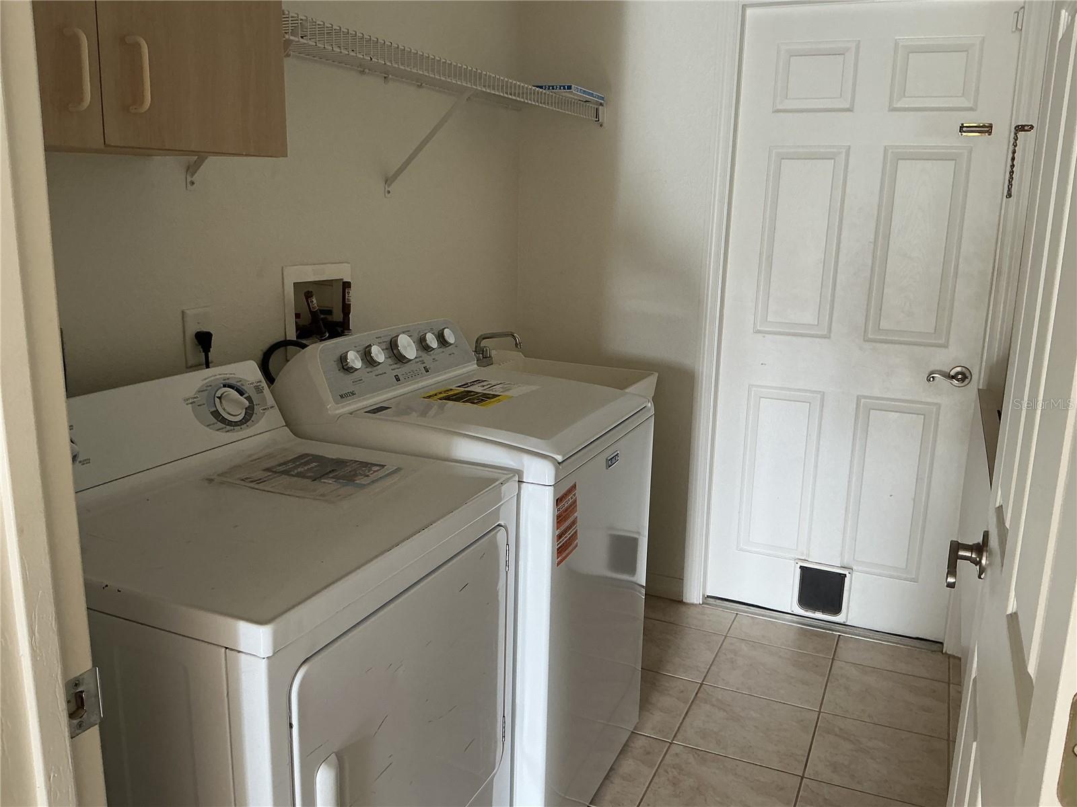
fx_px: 902
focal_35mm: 29
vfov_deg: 48.2
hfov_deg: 61.7
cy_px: 404
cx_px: 538
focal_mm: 3
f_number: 1.8
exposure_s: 1/60
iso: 80
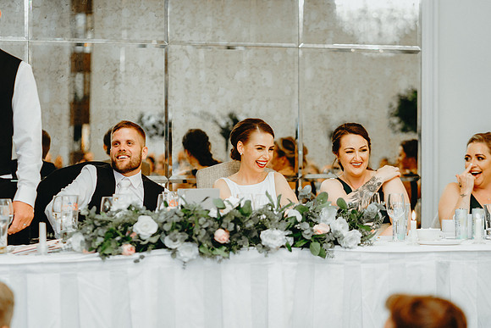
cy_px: 185
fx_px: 1308
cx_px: 246
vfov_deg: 14.3
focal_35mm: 96
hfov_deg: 21.3
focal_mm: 85
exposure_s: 1/125
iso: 2000
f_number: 2.2
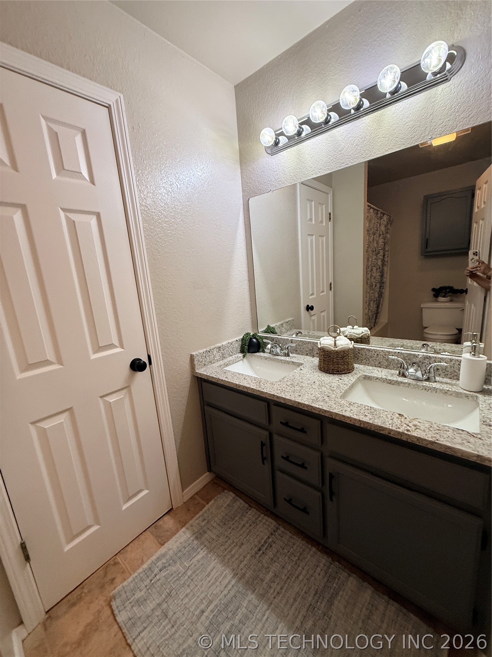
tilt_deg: -11.2
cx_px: 246
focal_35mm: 14
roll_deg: +5.9
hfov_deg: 85.7
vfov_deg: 102.1
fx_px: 265
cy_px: 328
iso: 250
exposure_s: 1/120
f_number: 2.2
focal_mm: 2.22
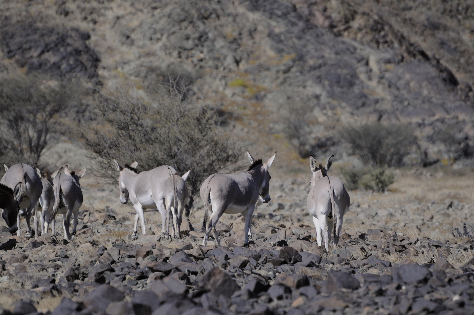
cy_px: 158
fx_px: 5918
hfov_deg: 4.6
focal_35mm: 450
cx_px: 237
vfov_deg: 3.0
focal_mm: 300
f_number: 5.6
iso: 200
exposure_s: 1/1250
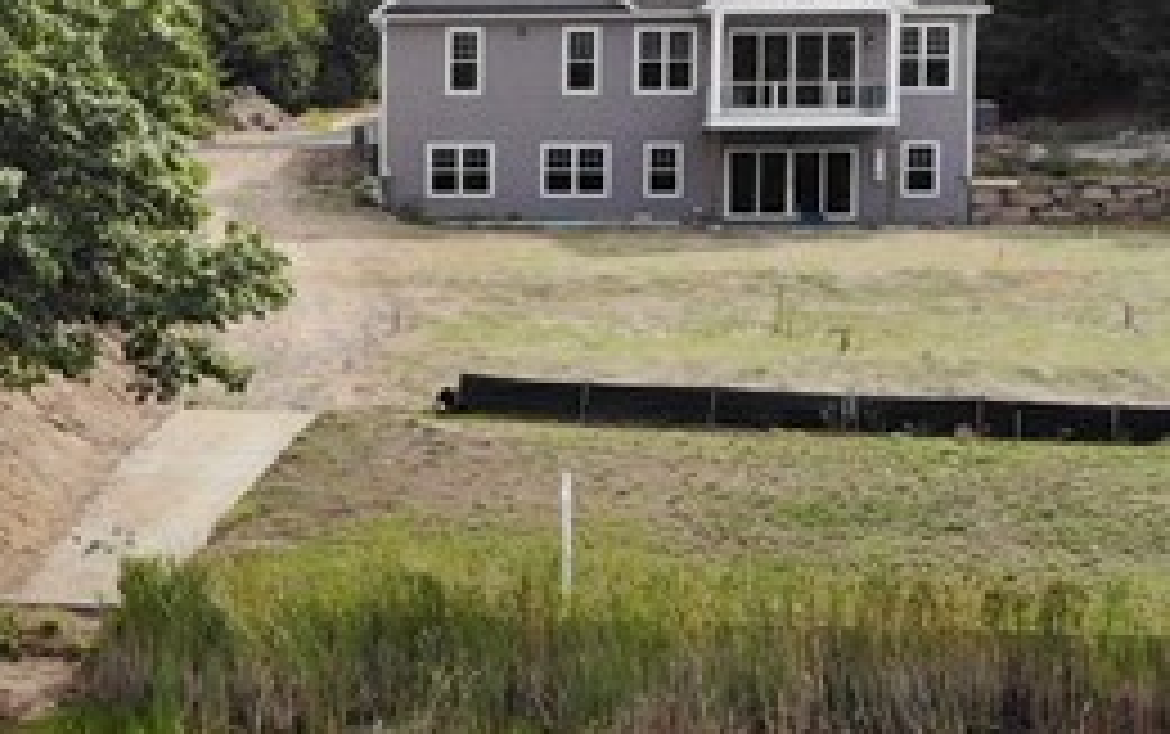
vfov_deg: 13.1
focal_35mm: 100
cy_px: 372
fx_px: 3191
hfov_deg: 20.4
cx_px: 126
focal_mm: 4.5
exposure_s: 1/561
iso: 100
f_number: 2.8
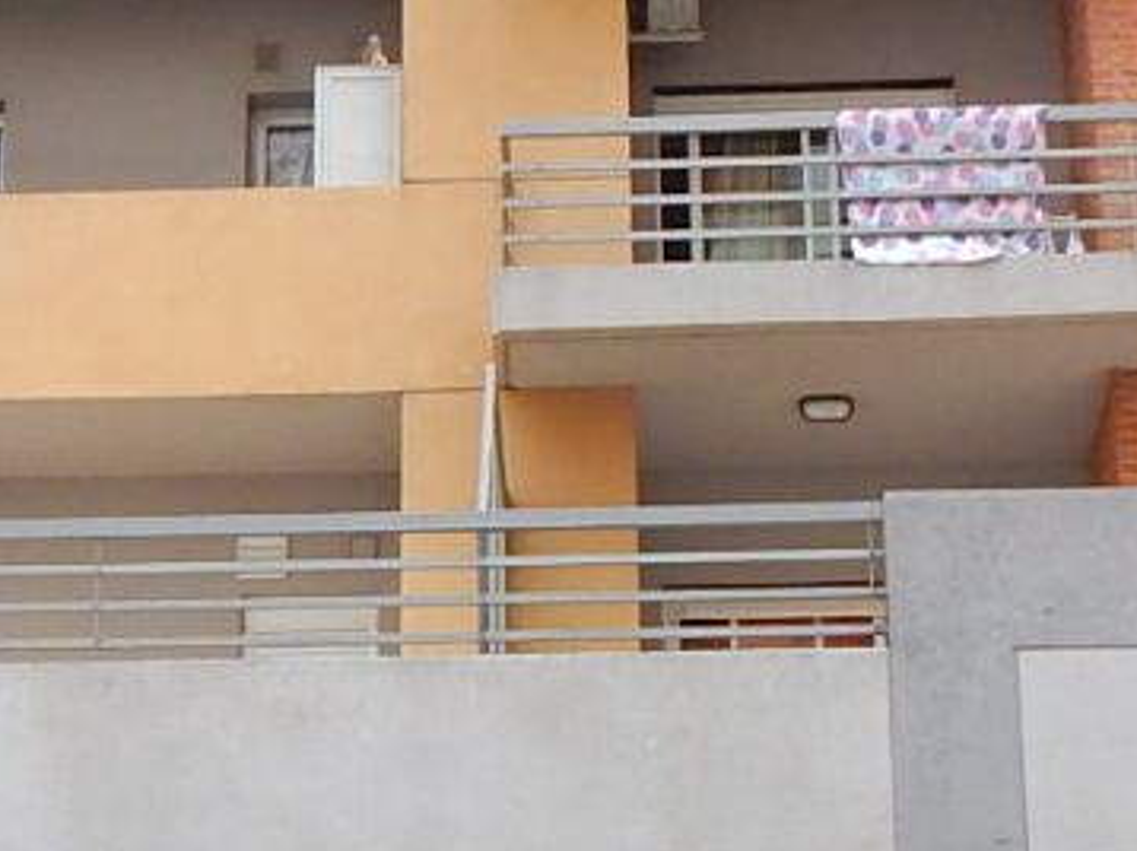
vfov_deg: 12.5
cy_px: 581
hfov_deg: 16.7
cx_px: 353
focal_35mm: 118
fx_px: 3873
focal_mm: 4
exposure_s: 1/400
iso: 125
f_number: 3
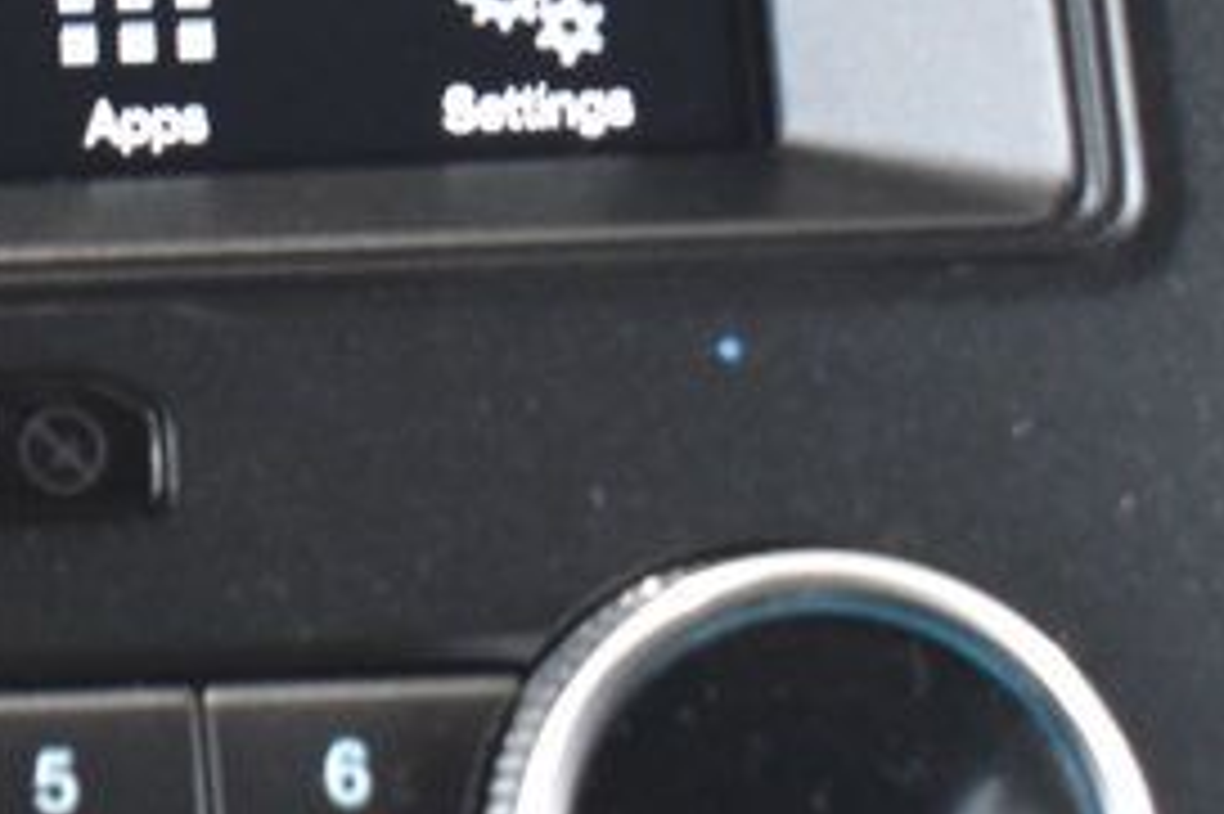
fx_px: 6150
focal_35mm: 181
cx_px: -464
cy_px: -450
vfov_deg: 7.4
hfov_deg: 11.0
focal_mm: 32
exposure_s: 1/15
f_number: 6.3
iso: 1250
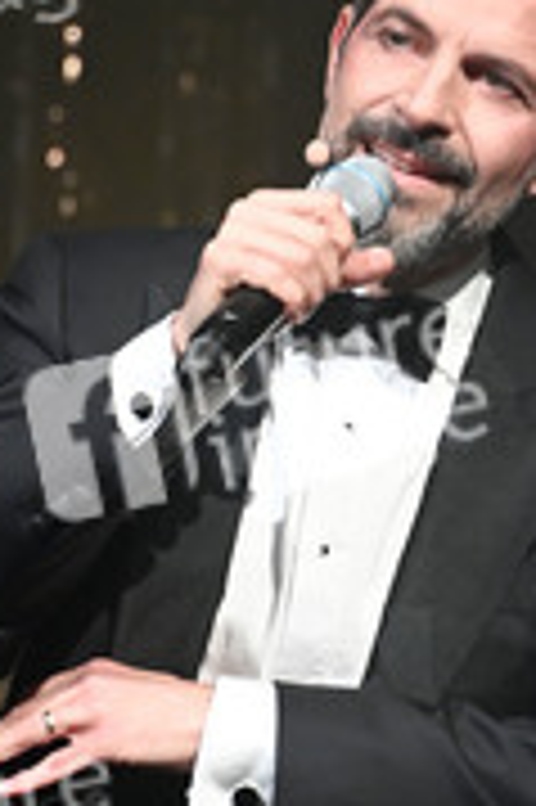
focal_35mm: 671
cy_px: 639
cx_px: 387
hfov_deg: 2.0
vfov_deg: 3.1
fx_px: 15014
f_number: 5.6
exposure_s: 1/320
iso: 8000
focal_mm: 300
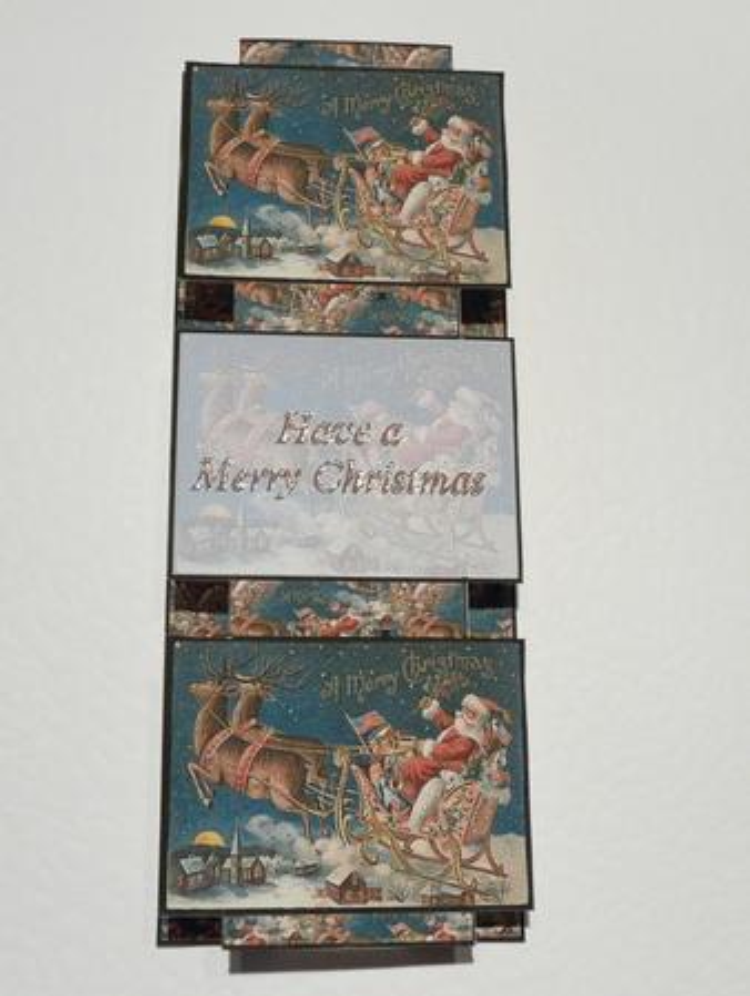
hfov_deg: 32.3
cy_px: 498
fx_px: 1297
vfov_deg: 42.0
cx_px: 375
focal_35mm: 45
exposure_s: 1/30
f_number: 4.1
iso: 400
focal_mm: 7.6
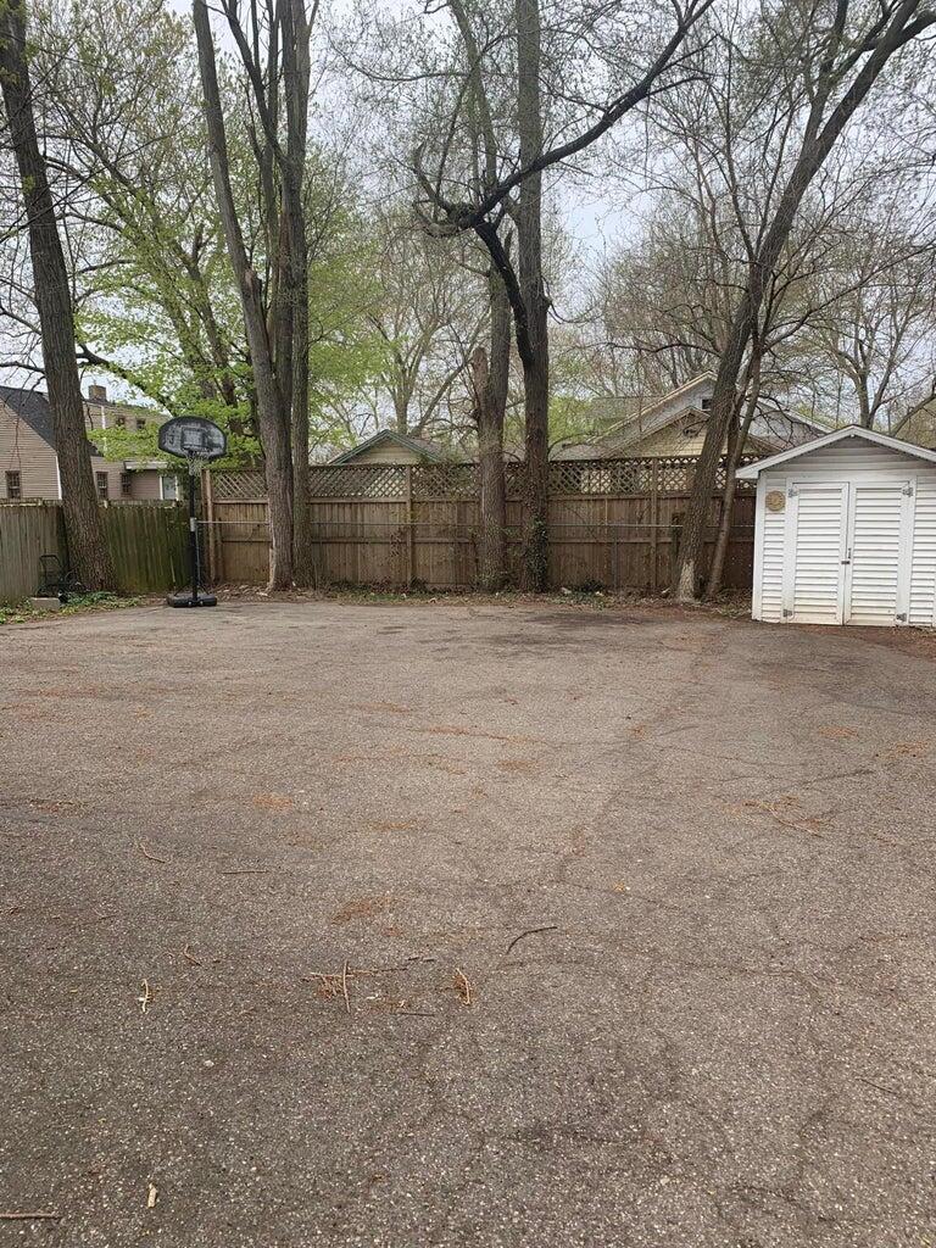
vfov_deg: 67.3
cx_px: 468
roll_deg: +0.5
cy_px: 624
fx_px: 937
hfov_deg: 53.1
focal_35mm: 26
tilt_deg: -6.0
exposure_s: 1/928
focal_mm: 4.25
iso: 25
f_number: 1.8
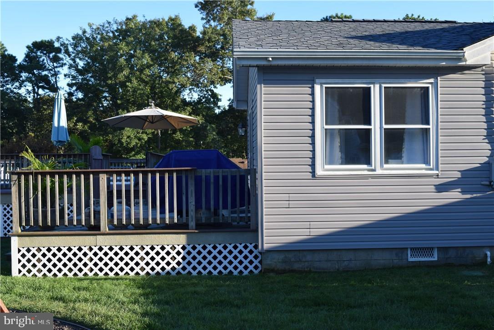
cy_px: 165
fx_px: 535
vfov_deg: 34.2
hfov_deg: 49.6
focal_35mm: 39
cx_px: 247
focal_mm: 26
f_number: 8
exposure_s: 1/250
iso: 320
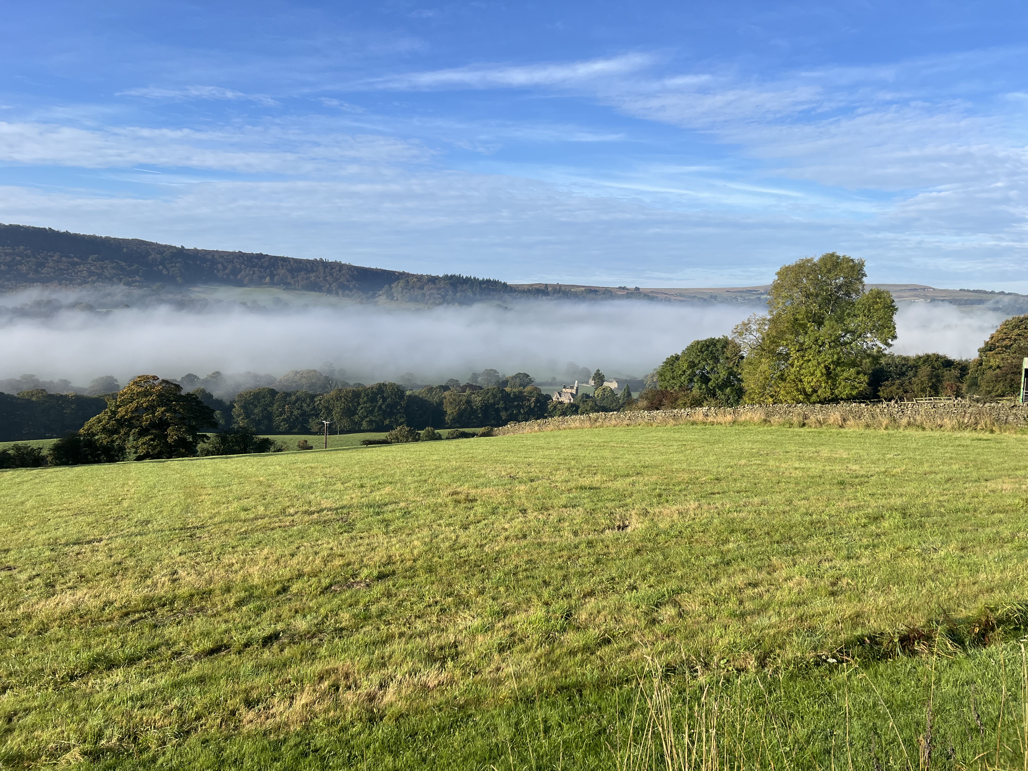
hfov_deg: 67.3
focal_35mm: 26
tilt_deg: -5.8
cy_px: 386
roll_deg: -1.6
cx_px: 514
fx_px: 772
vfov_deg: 53.1
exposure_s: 1/3356
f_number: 1.5
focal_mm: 5.7
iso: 50
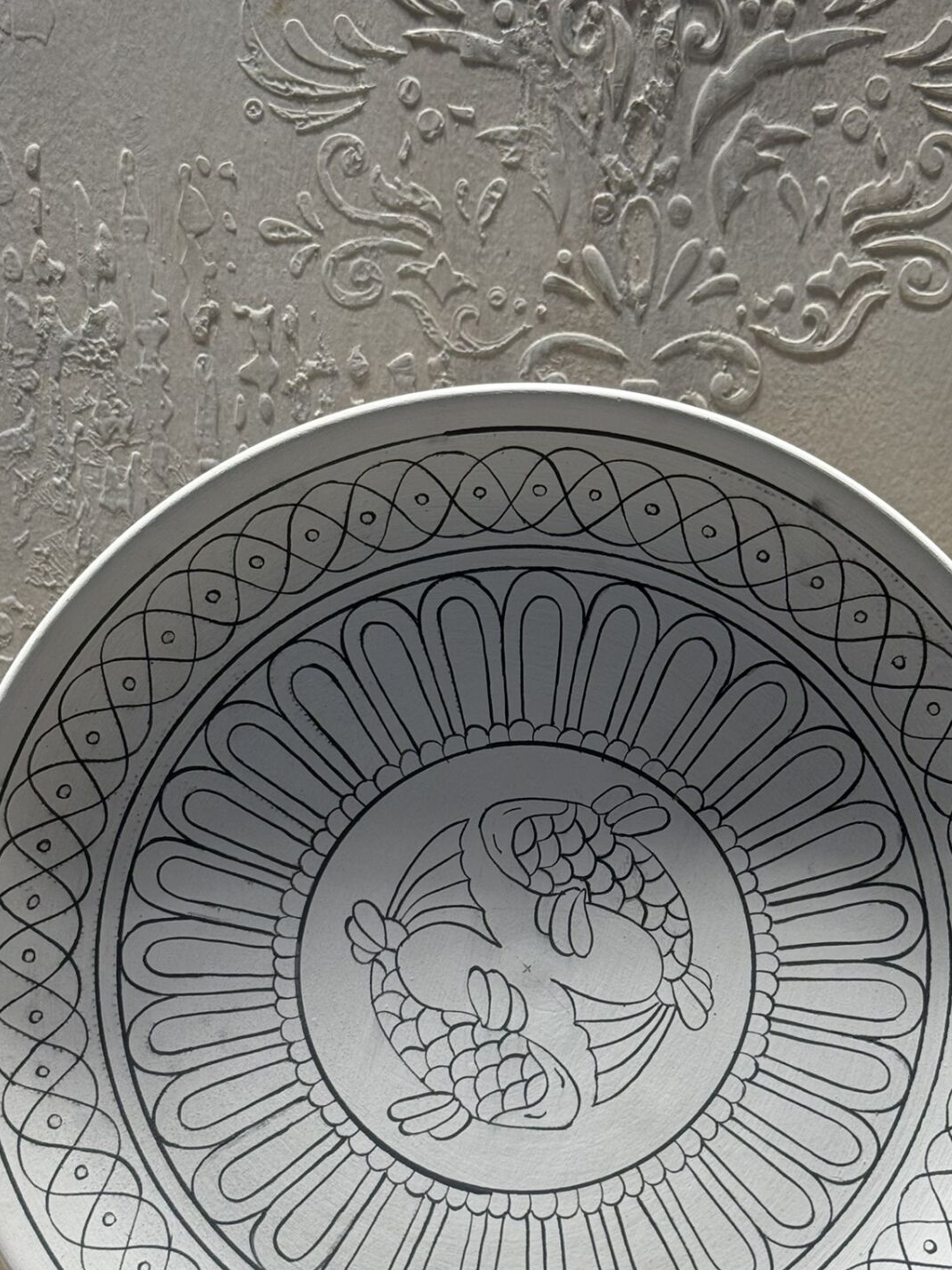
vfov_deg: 29.7
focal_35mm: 65
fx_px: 2384
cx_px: 586
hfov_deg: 22.5
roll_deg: +1.8
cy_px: 810
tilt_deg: -11.2
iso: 64
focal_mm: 6.76
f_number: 1.78
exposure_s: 1/294
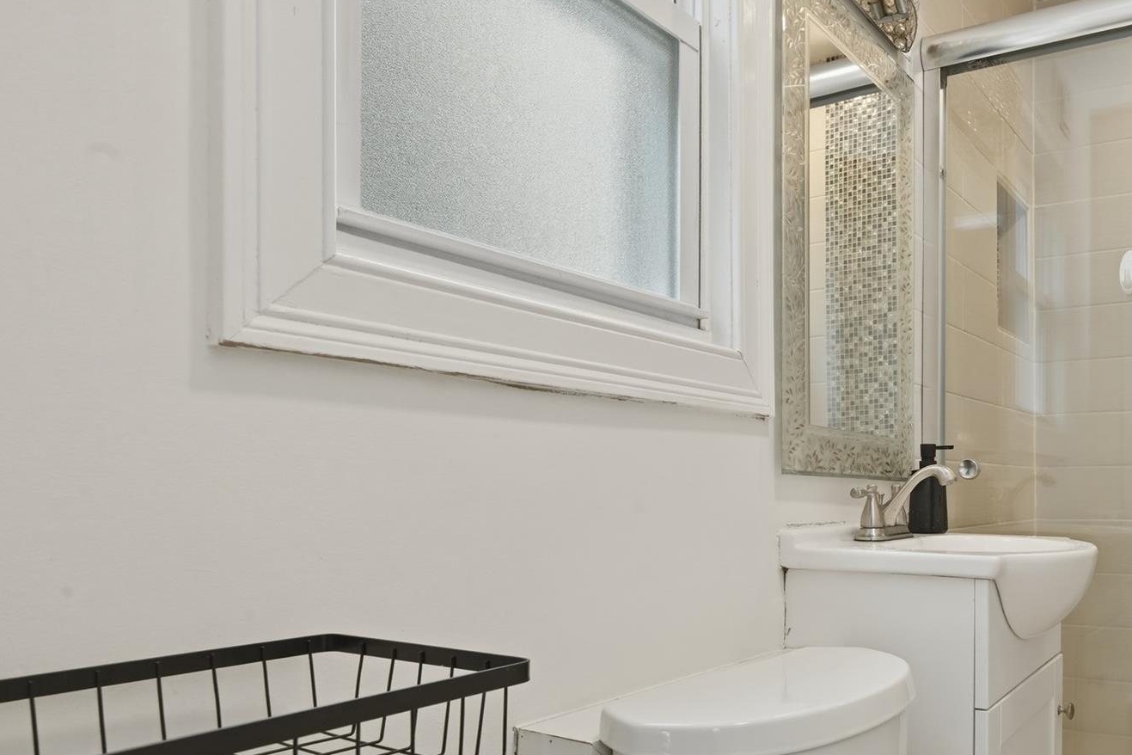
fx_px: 880
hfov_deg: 61.4
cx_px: 865
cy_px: 474
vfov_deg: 46.0
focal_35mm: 28
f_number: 11
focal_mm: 18
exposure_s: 1/6
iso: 250
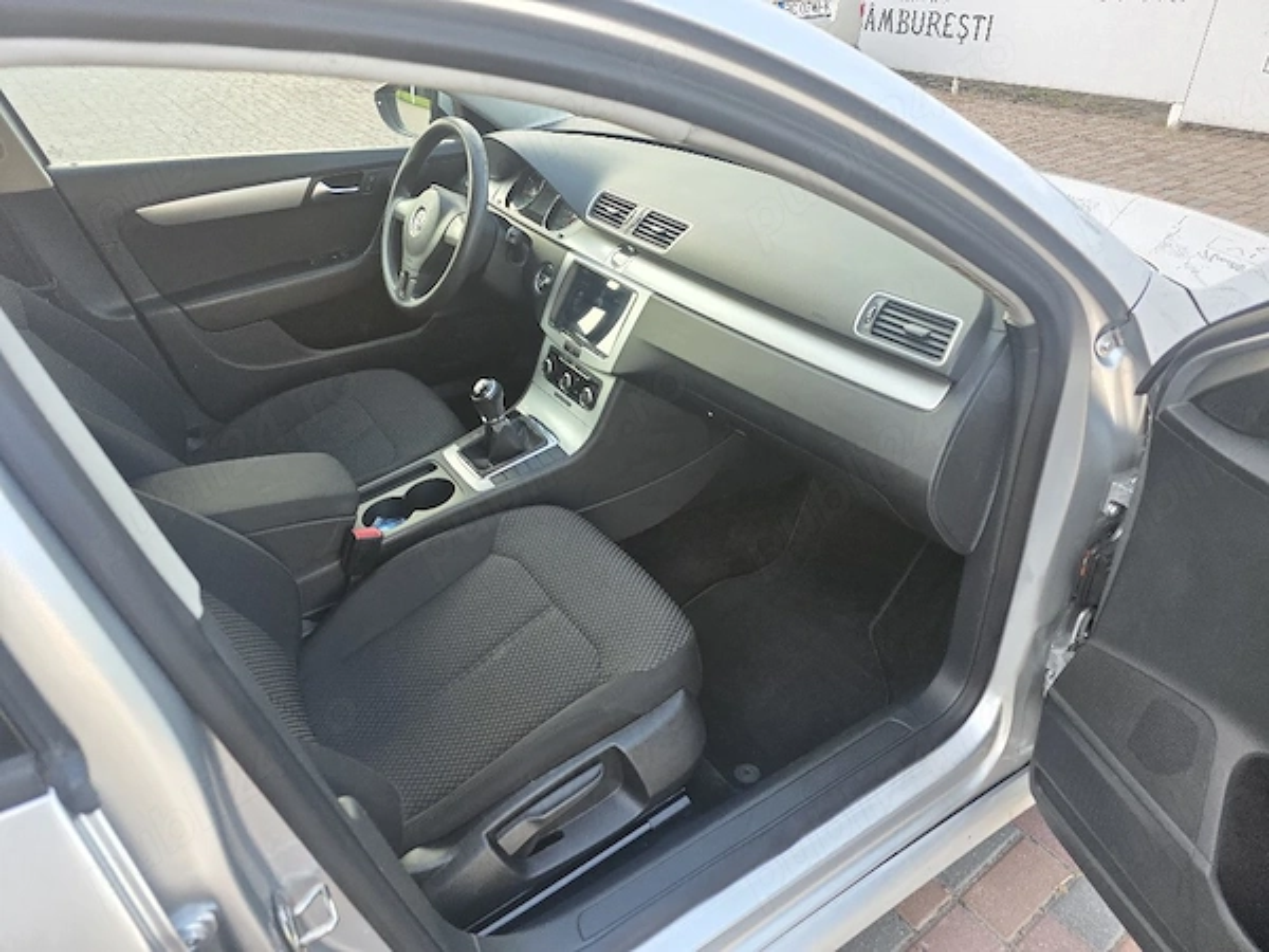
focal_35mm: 23
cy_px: 476
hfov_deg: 73.9
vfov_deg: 58.9
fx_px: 843
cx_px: 634
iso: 100
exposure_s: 1/182
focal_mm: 6.3
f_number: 1.7
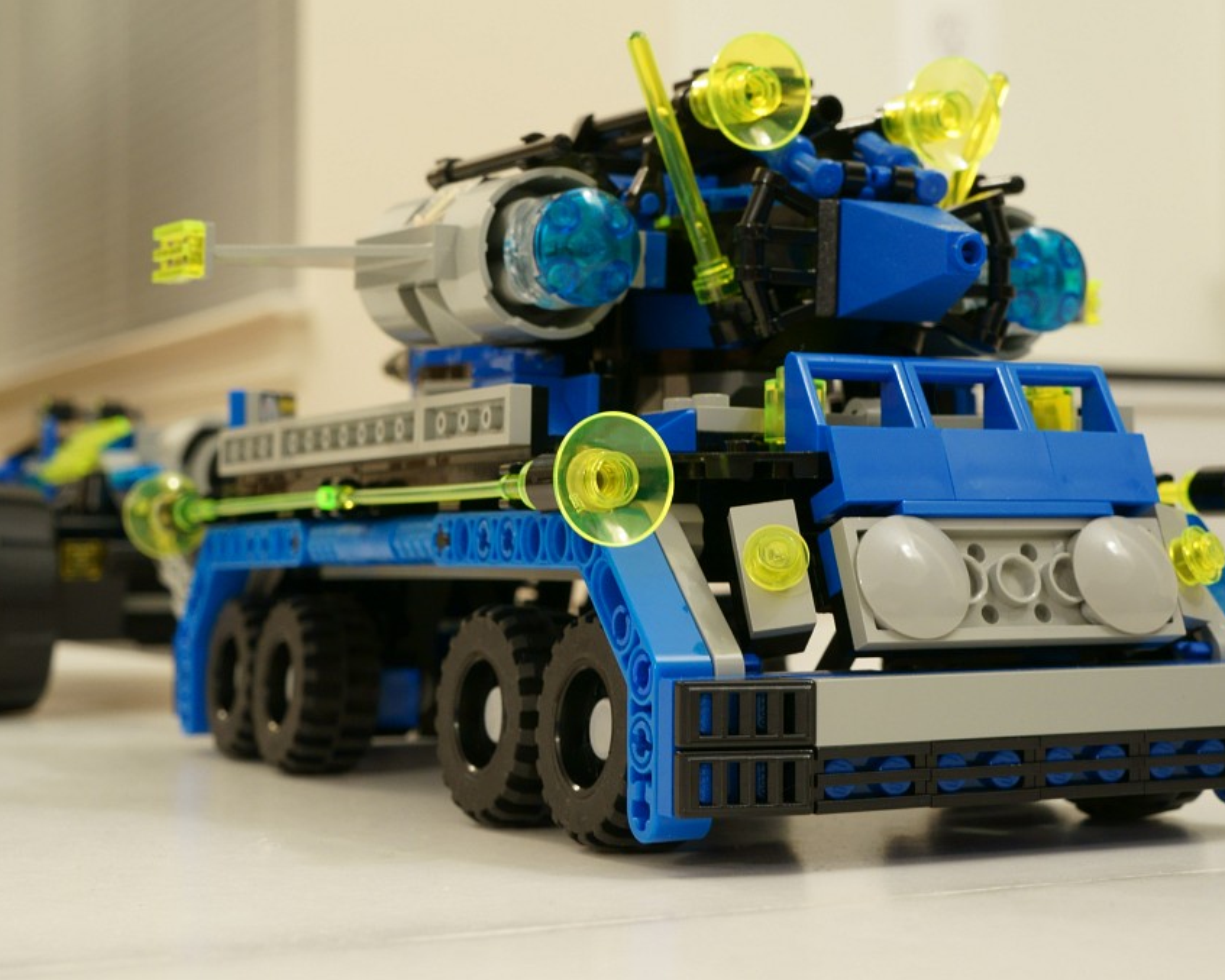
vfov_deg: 25.6
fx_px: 2160
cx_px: 594
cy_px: 489
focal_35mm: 60
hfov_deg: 31.7
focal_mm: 35
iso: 800
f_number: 11
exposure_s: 1/1.6
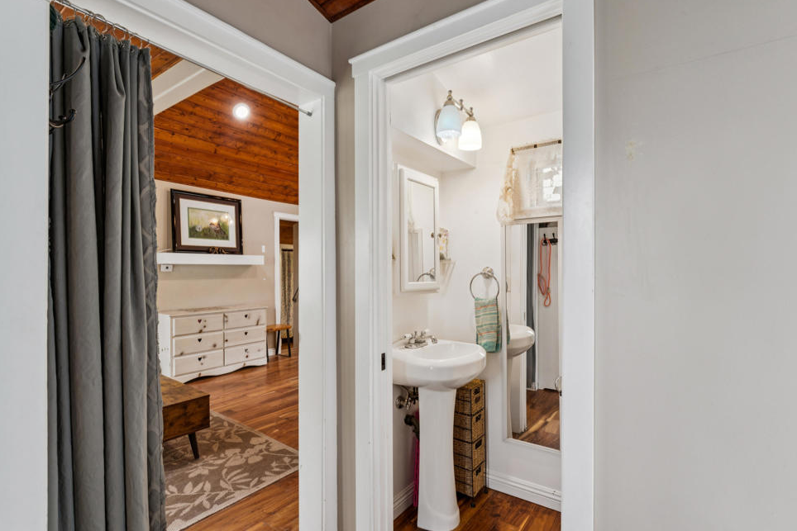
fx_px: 386
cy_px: 265
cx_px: 400
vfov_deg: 69.1
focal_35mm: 17
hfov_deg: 91.9
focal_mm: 16.4
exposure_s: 1/1.67
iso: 100
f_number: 13
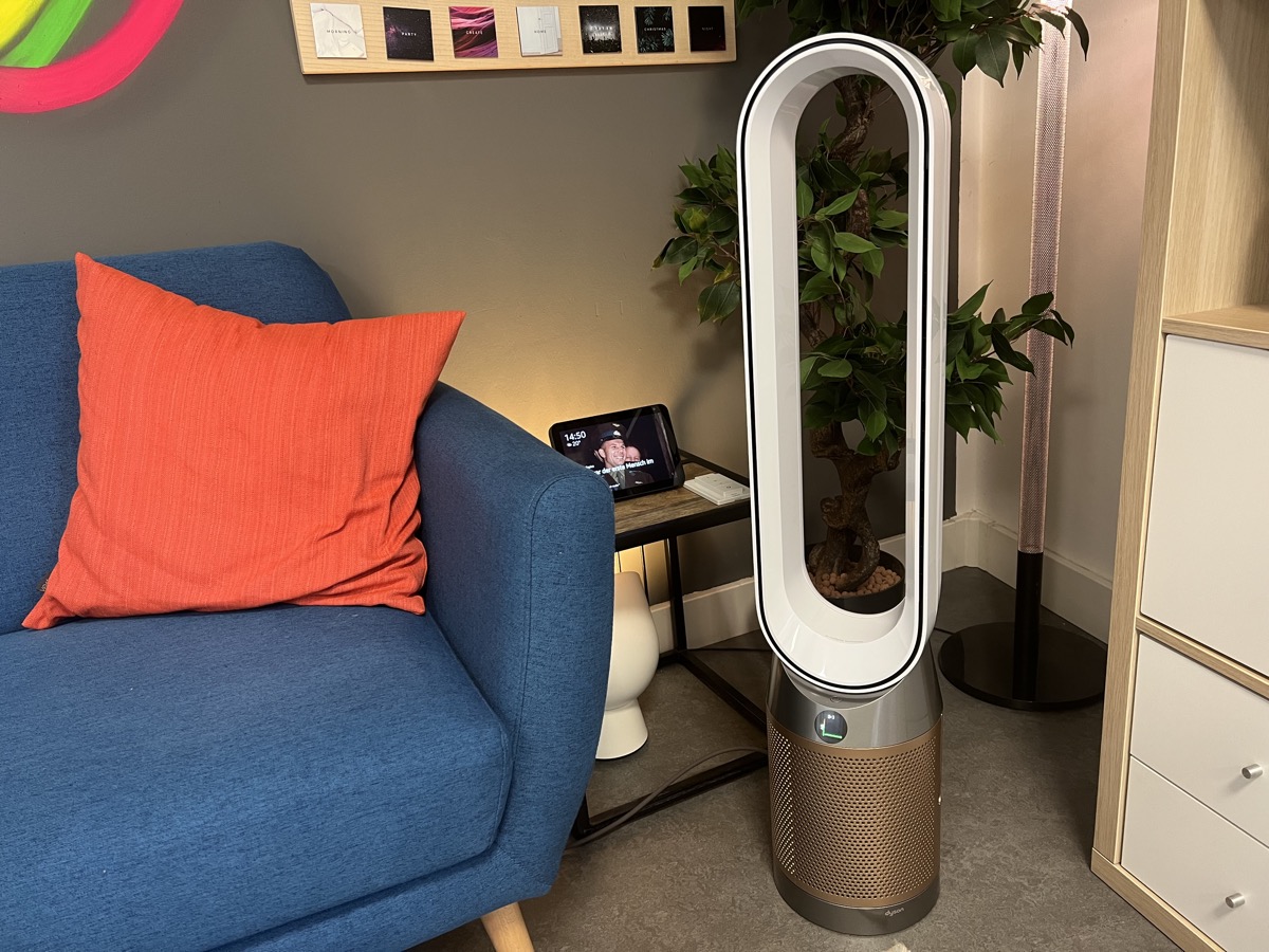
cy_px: 476
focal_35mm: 26
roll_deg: +4.7
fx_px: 953
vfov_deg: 53.1
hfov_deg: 67.3
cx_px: 634
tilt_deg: -18.2
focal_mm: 5.7
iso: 200
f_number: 1.5
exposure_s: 1/50
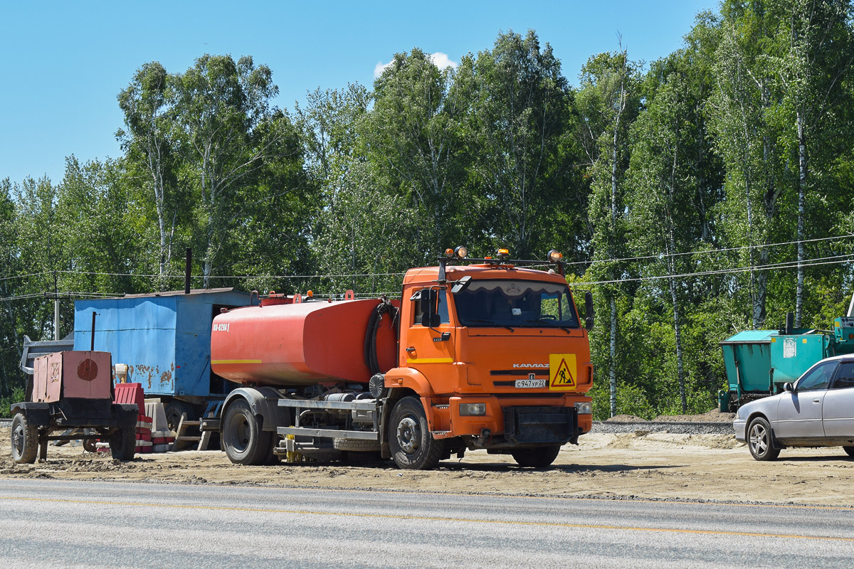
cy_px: 284
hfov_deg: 24.6
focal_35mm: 82
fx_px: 1957
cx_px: 427
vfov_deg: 16.6
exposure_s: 1/320
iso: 200
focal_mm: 55
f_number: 9
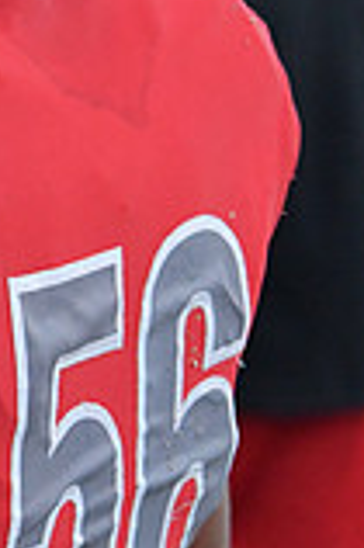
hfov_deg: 3.9
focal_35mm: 349
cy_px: 90
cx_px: -217
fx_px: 5304
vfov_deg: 5.9
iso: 4500
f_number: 5.6
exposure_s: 1/3200
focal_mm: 95
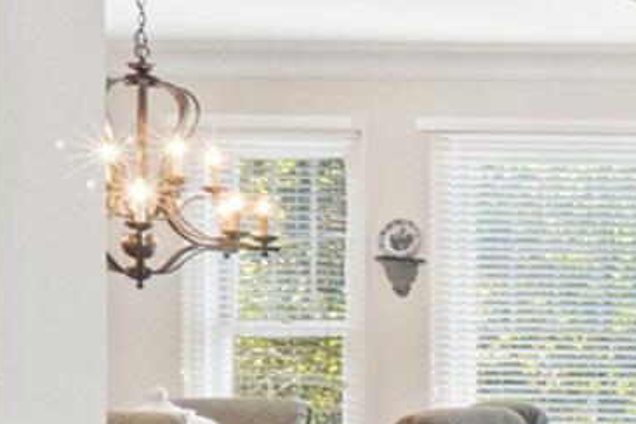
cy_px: 434
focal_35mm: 84
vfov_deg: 15.9
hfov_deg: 12.9
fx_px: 1484
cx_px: 1741
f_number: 16
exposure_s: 1/15
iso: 6400
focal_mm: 10
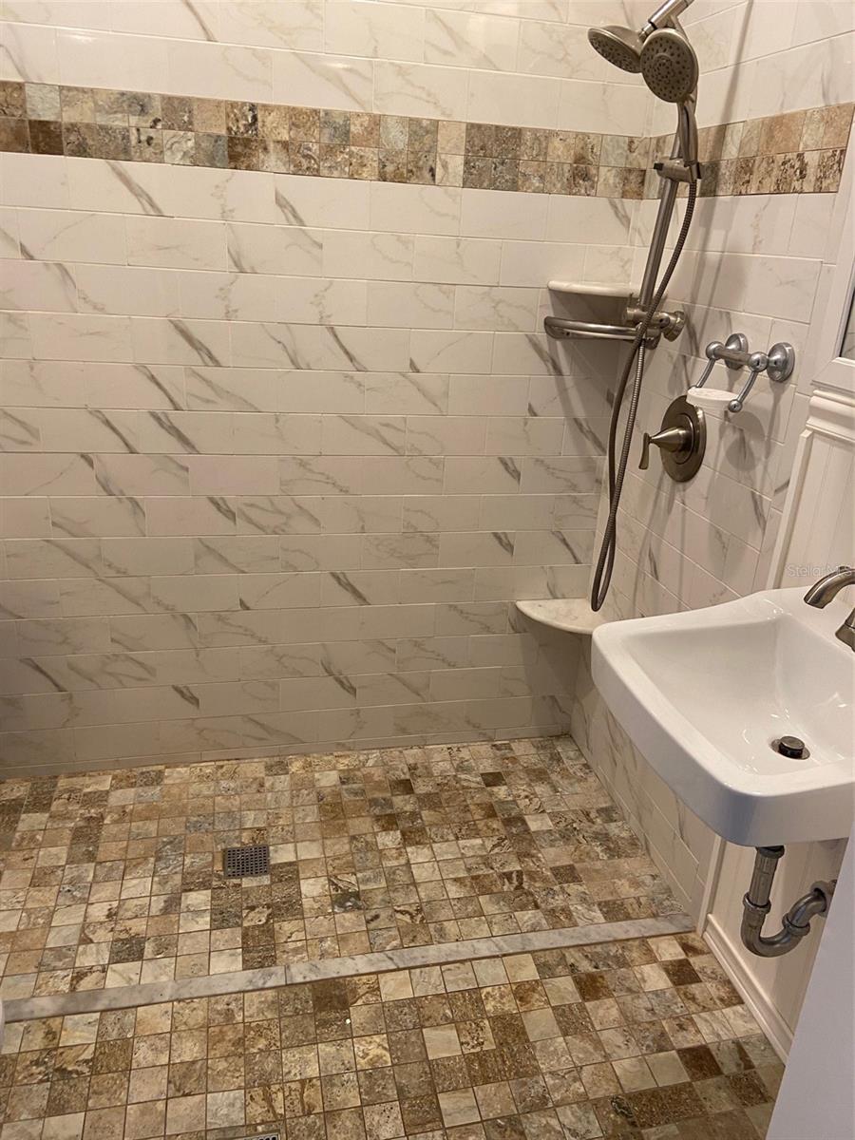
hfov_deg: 53.1
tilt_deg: -20.8
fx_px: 856
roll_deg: -2.3
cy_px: 570
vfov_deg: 67.3
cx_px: 428
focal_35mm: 26
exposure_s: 1/60
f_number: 1.8
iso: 80
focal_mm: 4.25
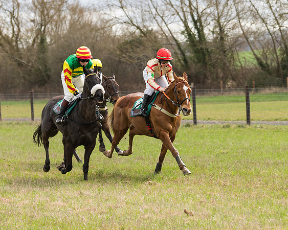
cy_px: 136
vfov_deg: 7.4
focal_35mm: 208
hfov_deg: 9.3
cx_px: 166
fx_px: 1771
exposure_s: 1/800
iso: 250
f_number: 4
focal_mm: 102
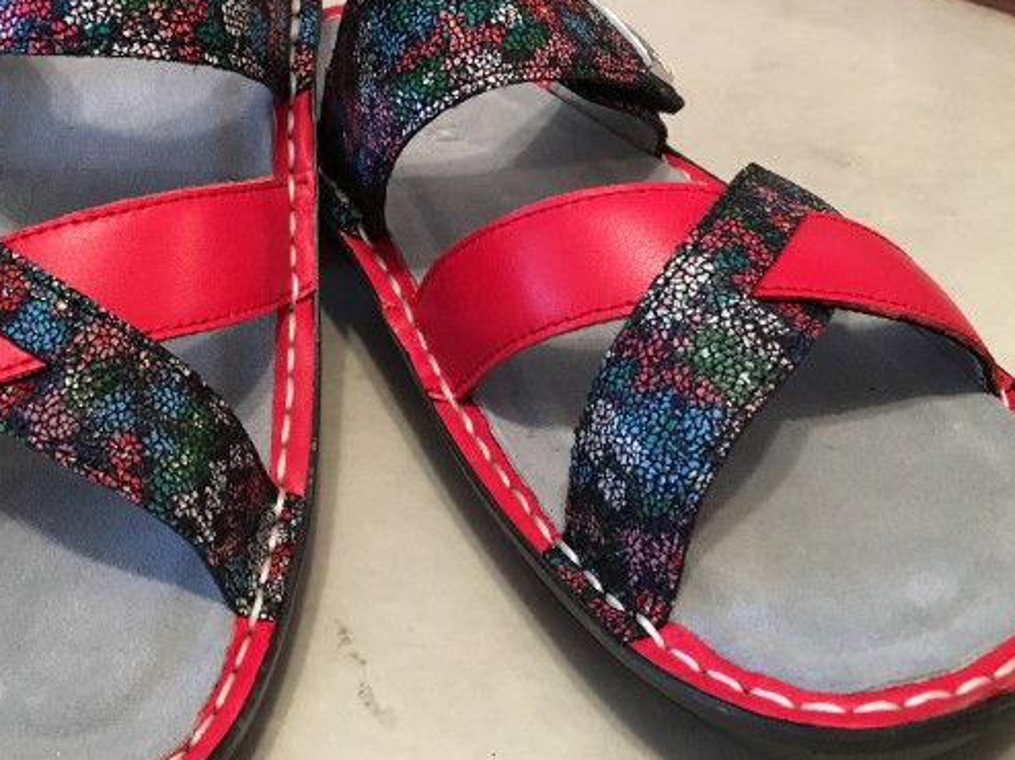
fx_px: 1377
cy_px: 263
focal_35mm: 47
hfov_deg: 40.0
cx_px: 339
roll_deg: +5.0
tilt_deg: -33.2
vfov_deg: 30.7
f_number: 2.2
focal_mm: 4.15
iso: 200
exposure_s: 1/24
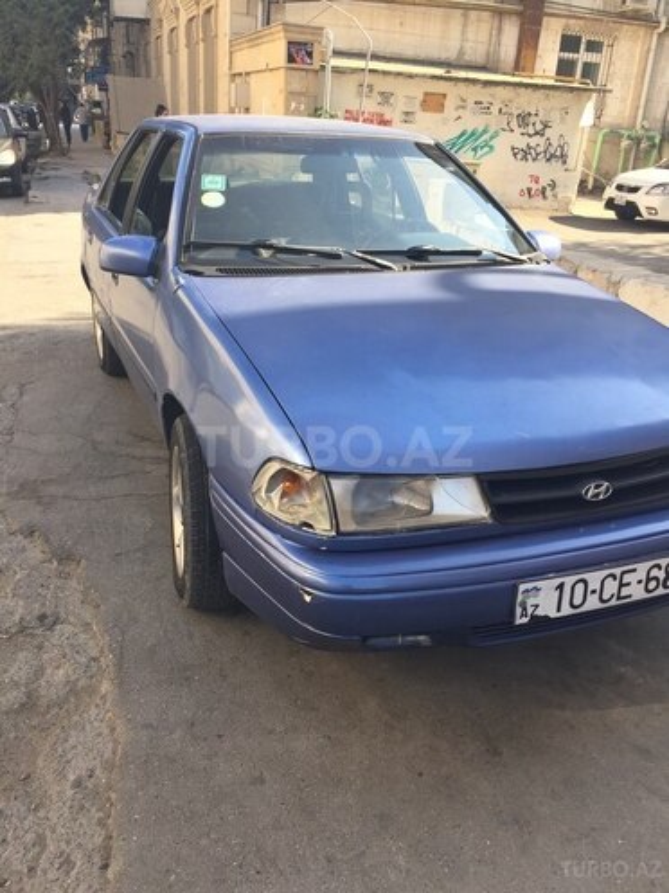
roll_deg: -3.0
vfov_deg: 61.7
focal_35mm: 29
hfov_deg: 48.2
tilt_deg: -22.8
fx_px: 747
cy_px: 446
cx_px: 334
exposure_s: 1/434
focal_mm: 4.15
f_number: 2.2
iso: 32
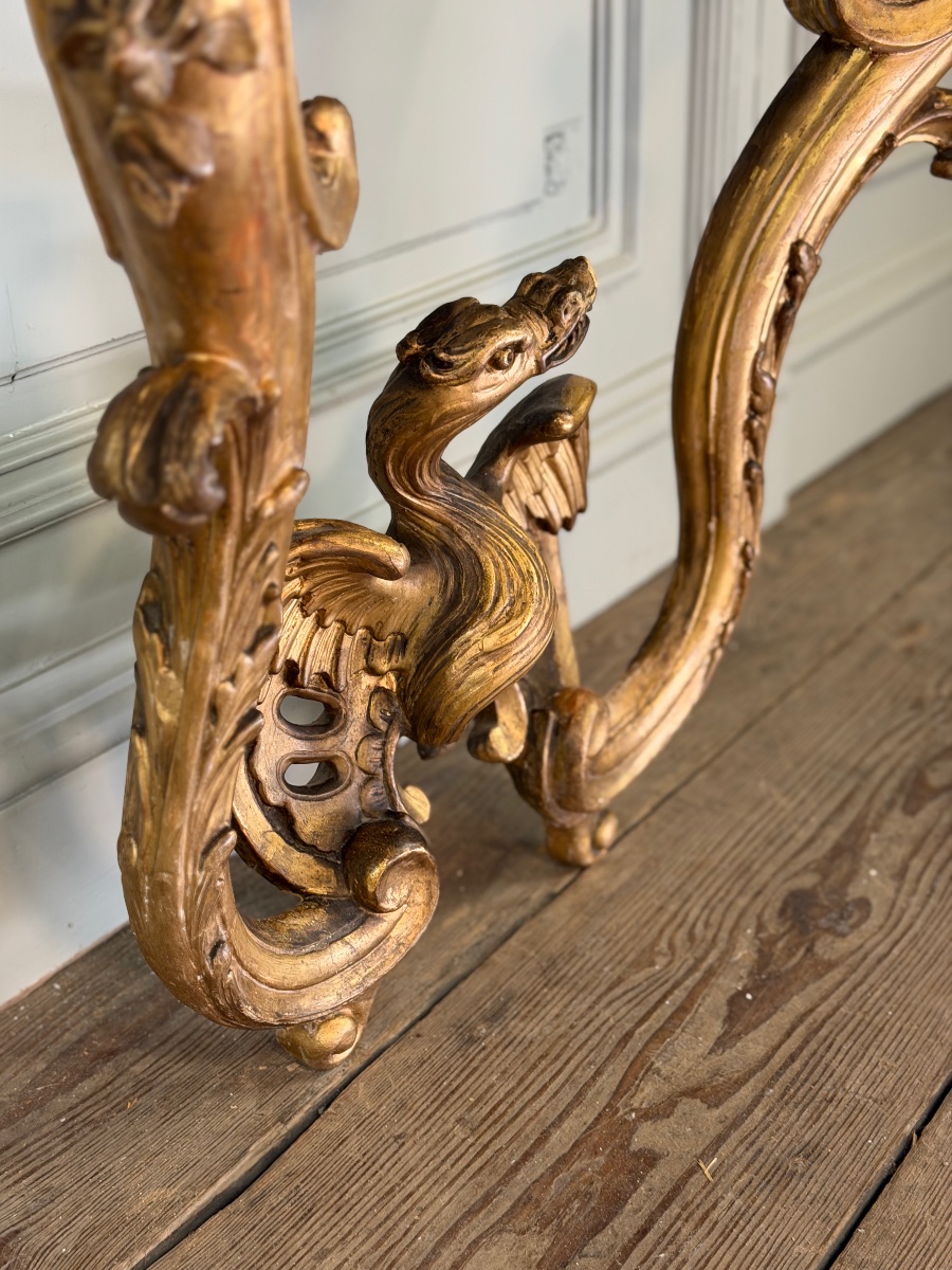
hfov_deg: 30.3
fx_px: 1760
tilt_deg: -25.0
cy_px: 635
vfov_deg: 39.7
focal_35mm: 48
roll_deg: +2.0
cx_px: 476
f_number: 1.78
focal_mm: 6.76
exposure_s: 1/50
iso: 160
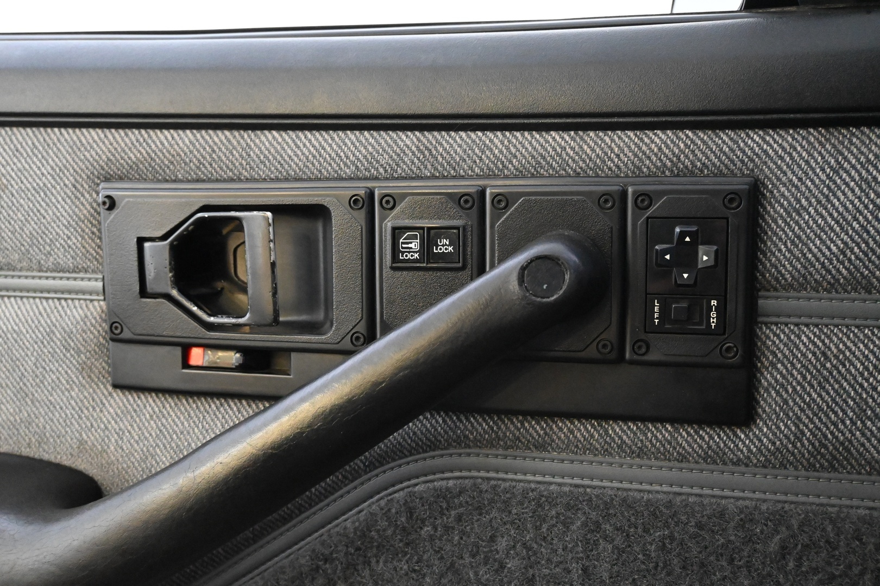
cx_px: 440
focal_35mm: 36
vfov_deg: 36.9
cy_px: 293
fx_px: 880
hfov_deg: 53.1
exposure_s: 1/40
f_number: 4.2
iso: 8000
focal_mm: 24
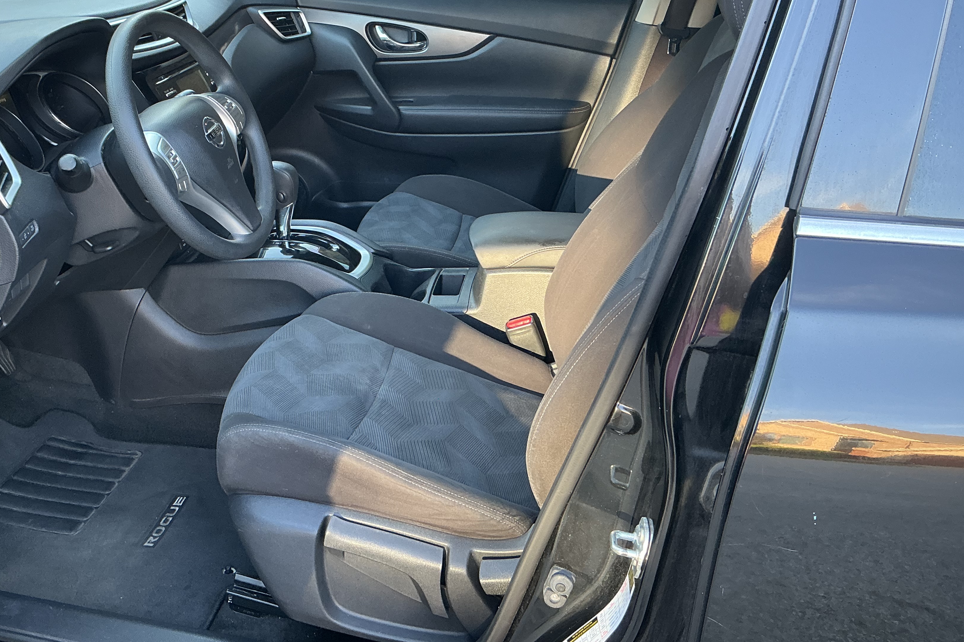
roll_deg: -4.6
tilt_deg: -22.6
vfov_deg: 36.6
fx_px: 964
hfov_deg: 52.6
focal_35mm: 36
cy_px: 239
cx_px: 370
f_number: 1.8
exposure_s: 1/67
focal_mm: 3
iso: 64
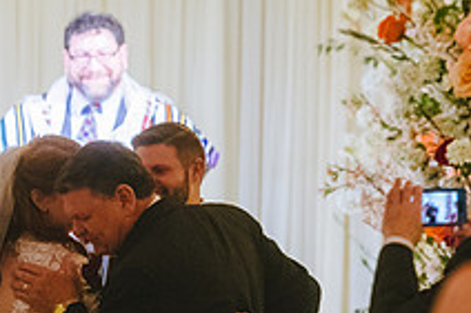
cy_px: 390
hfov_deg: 4.4
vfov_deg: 2.9
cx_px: -33
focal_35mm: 466
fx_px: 6092
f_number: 2.8
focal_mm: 170
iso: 2800
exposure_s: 1/125
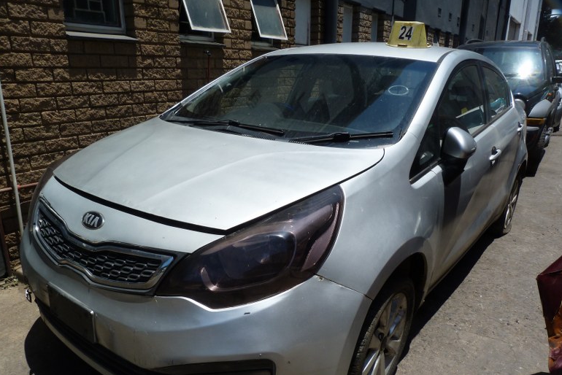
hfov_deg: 67.3
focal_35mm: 27
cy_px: 217
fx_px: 422
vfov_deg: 47.8
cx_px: 273
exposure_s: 1/400
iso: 80
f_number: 5.6
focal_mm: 4.5
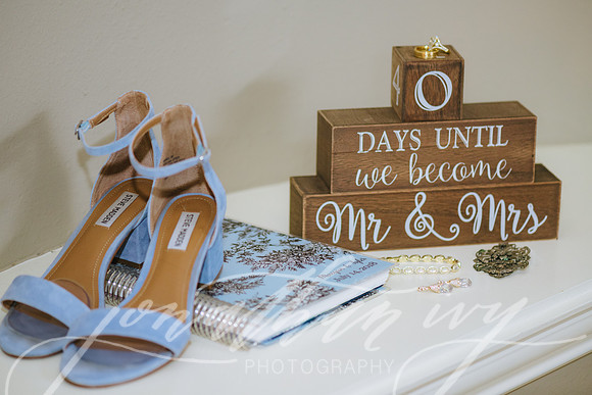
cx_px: 288
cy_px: 198
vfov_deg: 12.4
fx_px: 1814
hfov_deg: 18.5
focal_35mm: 110
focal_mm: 105
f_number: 3
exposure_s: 1/160
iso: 500
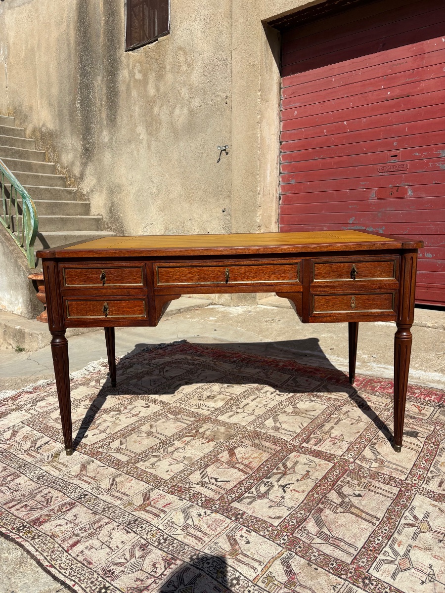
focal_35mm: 26
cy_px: 296
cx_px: 222
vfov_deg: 67.3
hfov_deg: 53.1
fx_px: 446
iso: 50
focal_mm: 5.96
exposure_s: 1/5814
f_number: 1.6
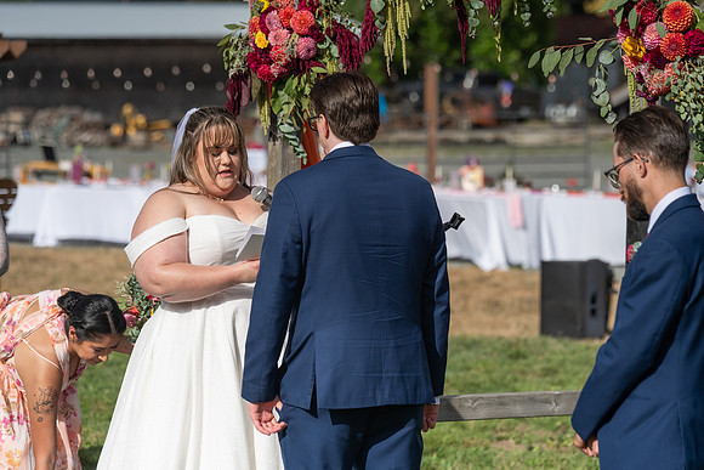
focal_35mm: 150
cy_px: 235
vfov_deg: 9.2
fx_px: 2934
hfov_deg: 13.7
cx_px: 352
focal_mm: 150
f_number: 4.5
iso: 400
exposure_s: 1/8000
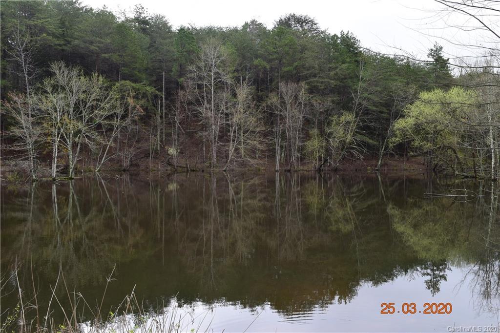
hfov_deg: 55.1
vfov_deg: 38.3
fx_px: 479
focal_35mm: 34
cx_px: 250
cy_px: 166
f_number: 10
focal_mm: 23
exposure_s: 1/200
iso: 400
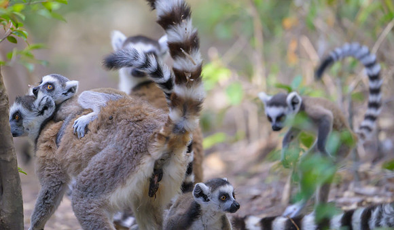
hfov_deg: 2.9
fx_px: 7658
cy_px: 66
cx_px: 150
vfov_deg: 1.7
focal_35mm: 726
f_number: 4
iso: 2000
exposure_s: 1/1250
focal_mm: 560
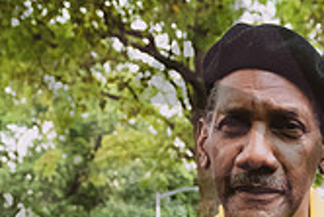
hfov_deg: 23.1
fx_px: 757
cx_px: 332
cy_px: 349
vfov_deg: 14.8
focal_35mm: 84
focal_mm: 24
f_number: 3.5
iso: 5000
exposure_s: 1/125
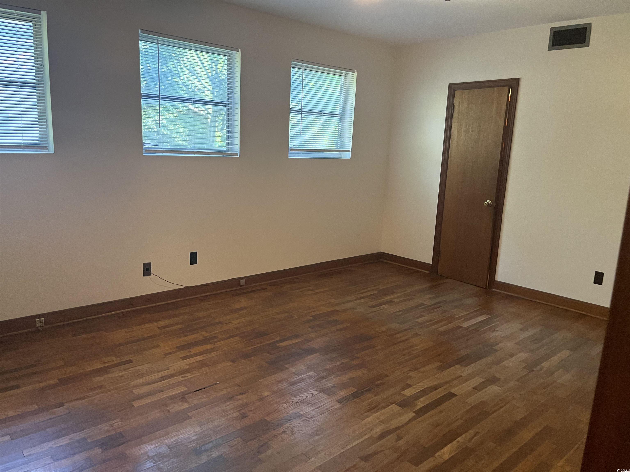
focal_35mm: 26
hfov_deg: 67.3
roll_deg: -1.9
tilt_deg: -11.2
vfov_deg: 53.1
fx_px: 473
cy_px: 236
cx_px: 315
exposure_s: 1/60
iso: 400
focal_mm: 5.1
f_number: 1.6
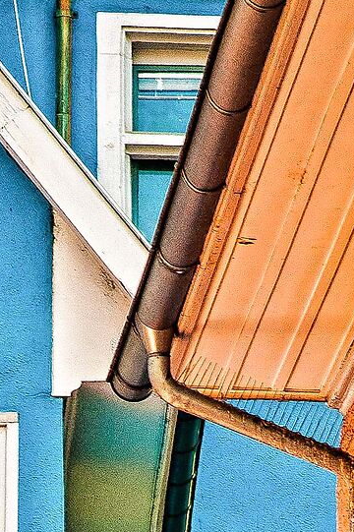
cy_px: 860
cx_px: 74
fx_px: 7856
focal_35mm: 532
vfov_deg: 3.9
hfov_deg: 2.6
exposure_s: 1/125
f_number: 8
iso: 250
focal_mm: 120
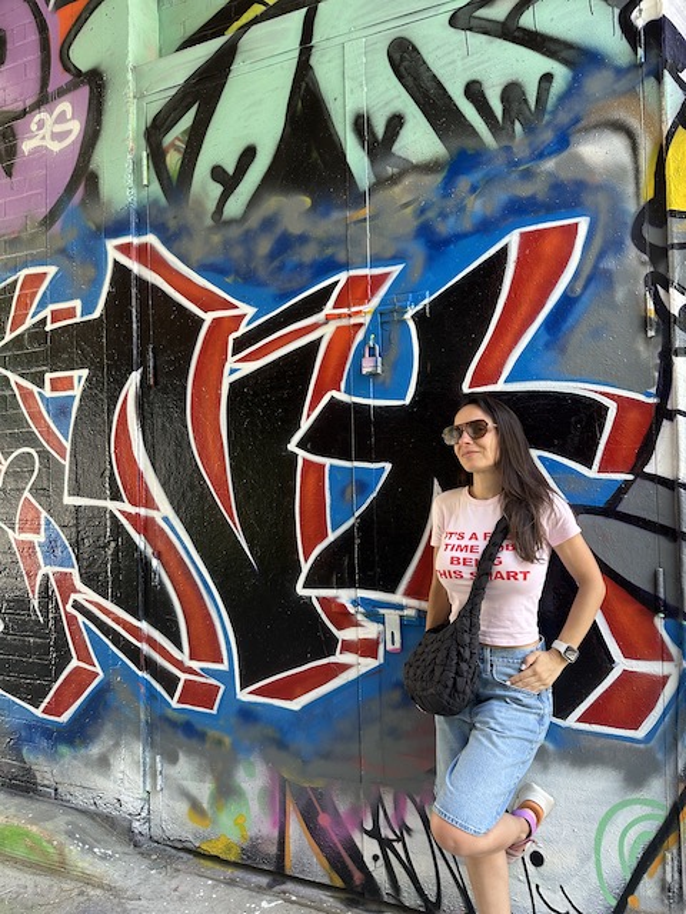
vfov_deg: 71.6
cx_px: 343
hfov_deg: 56.8
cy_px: 457
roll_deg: +1.0
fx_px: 634
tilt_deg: +2.2
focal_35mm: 24
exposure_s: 1/121
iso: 100
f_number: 1.78
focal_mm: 6.86
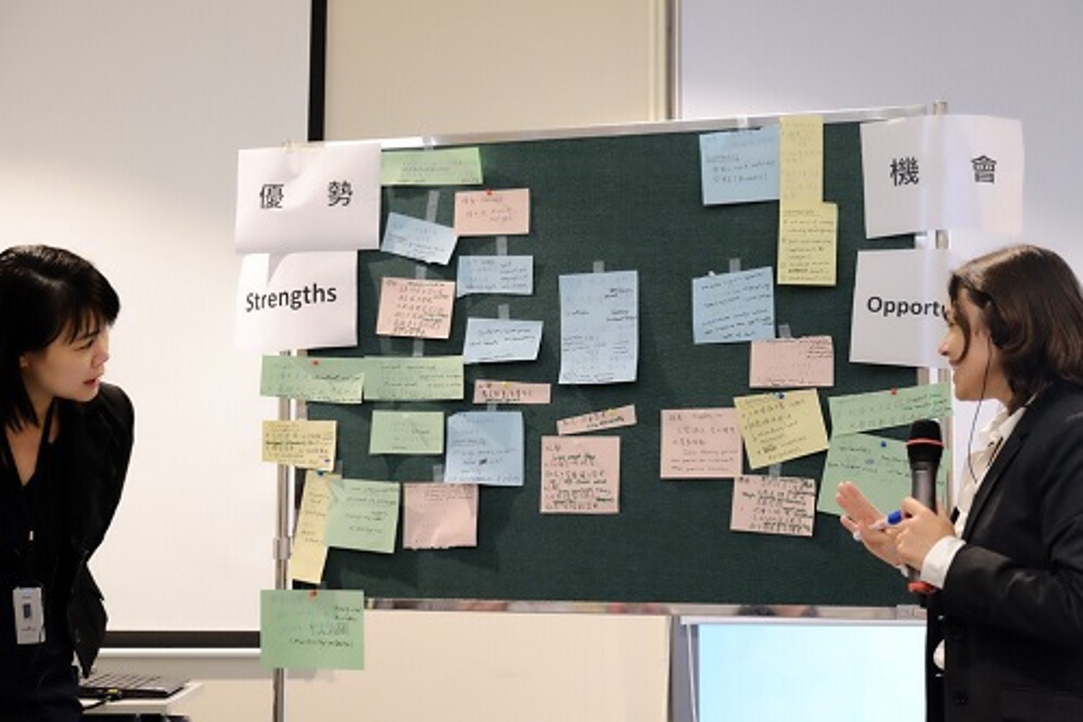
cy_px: 361
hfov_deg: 35.7
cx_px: 542
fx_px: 1684
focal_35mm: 56
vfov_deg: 24.2
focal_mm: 37.4
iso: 6400
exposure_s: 1/140
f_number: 4.5
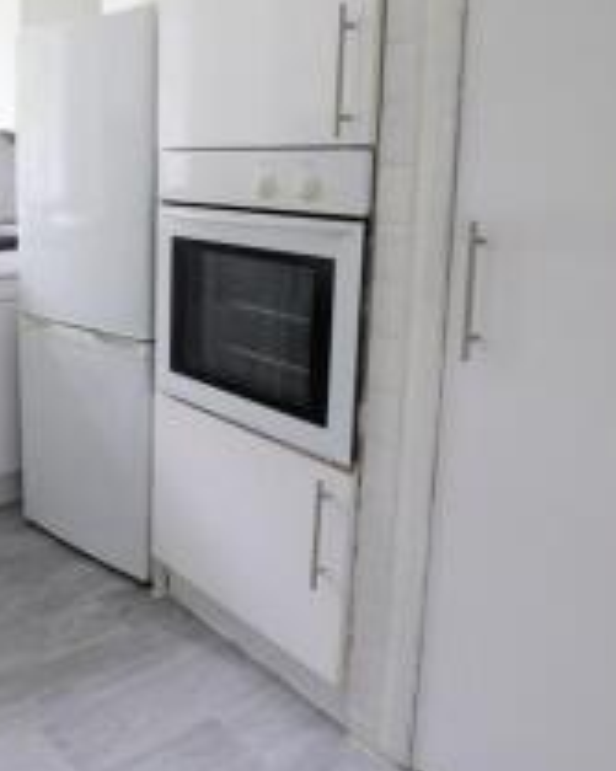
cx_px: 66
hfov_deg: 42.2
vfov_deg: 54.8
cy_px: 275
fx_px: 730
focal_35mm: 32
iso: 1000
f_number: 3.5
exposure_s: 1/60
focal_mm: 10
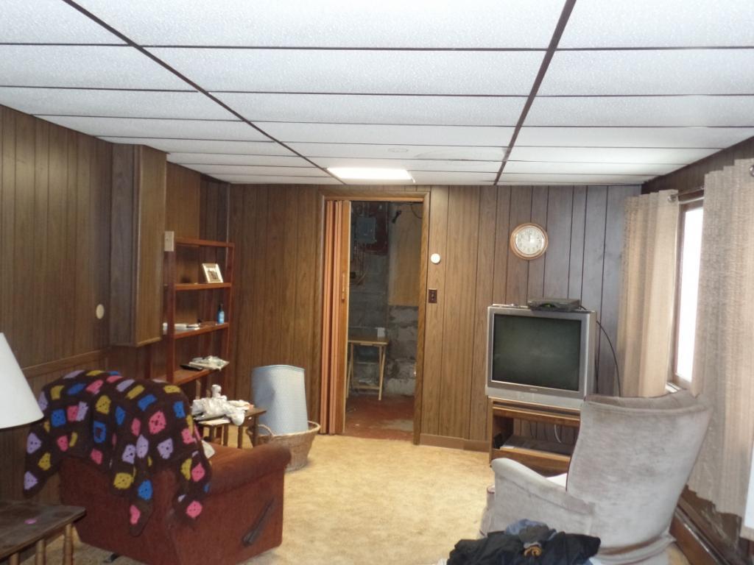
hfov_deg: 52.6
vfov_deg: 40.7
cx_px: 377
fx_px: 762
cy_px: 282
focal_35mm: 35
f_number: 3
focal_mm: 6.2
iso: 640
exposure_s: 1/30
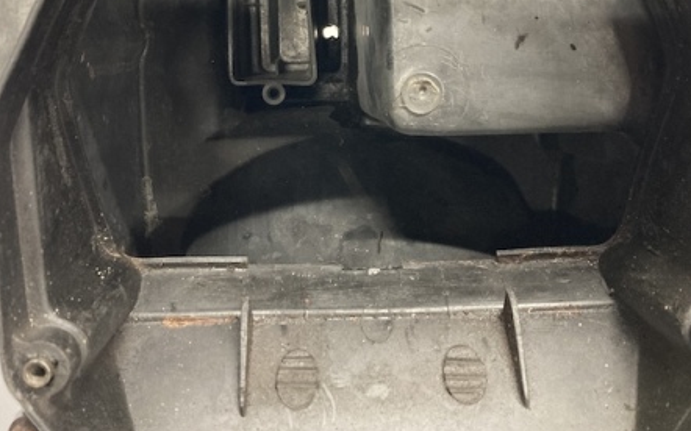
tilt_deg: -52.7
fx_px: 810
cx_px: 338
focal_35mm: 43
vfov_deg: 29.3
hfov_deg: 46.2
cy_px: 100
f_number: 1.8
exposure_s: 1/40
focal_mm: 3.99
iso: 400
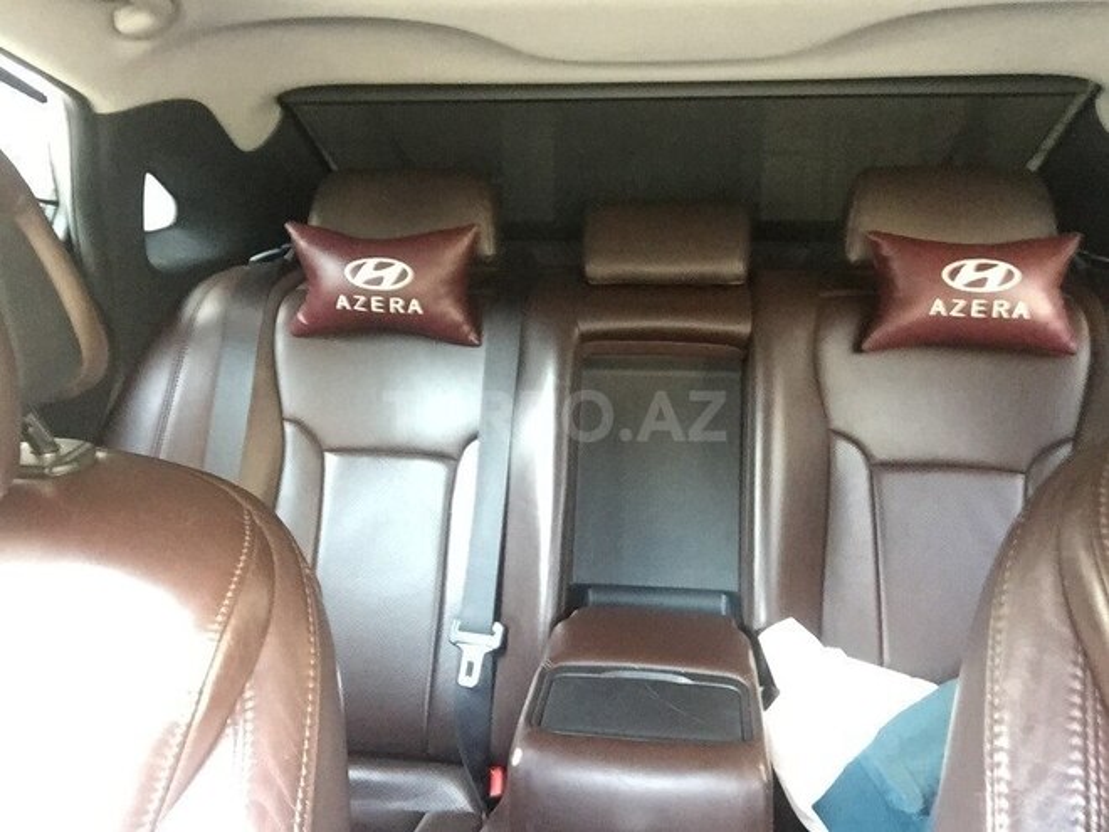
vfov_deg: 45.4
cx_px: 554
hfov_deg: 58.4
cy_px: 416
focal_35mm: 31
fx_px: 993
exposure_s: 1/20
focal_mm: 2.65
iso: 320
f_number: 2.2
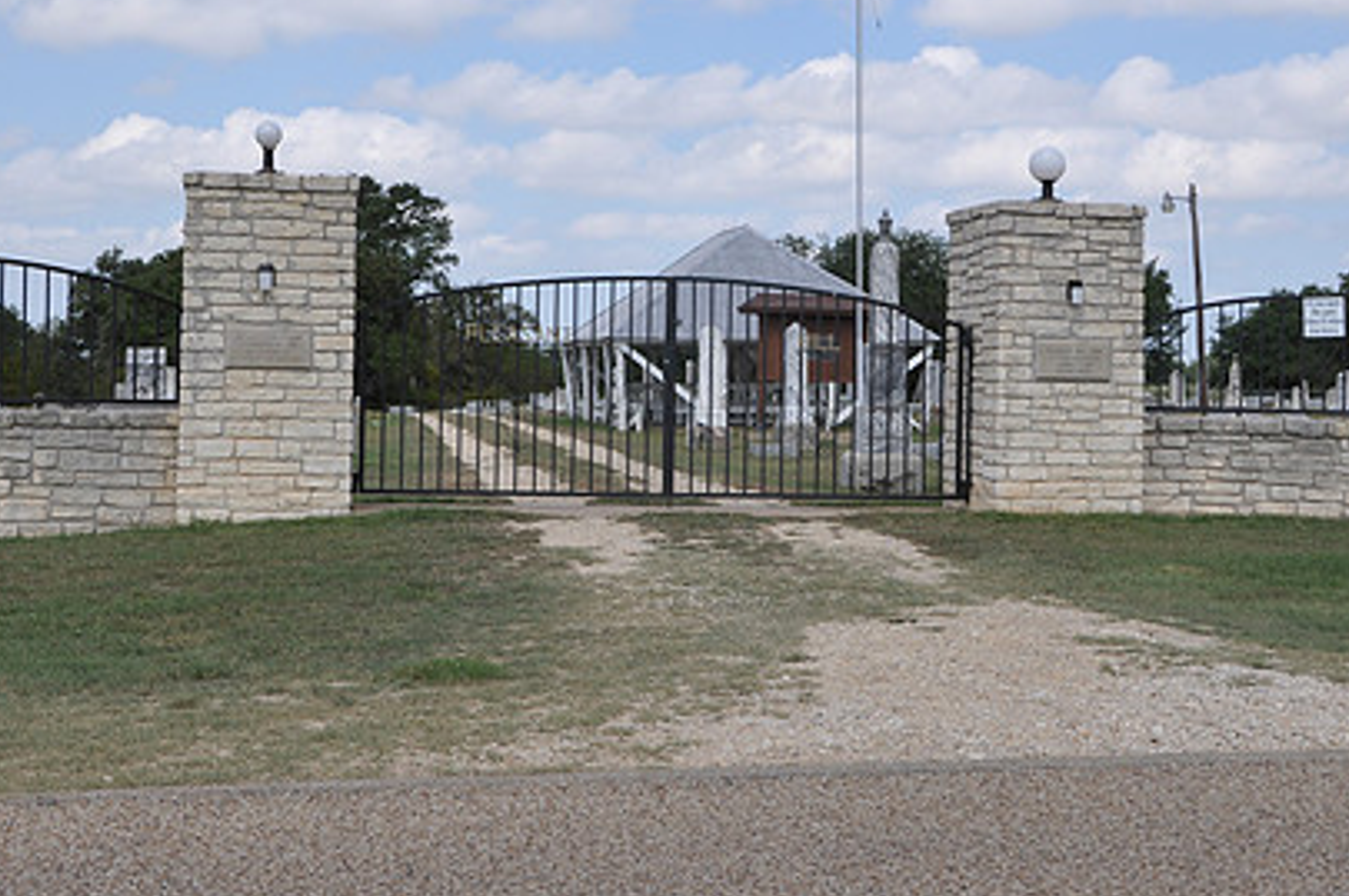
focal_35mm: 54
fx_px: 2010
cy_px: 321
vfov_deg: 25.0
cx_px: 679
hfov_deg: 37.1
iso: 200
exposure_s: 1/320
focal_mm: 25
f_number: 9
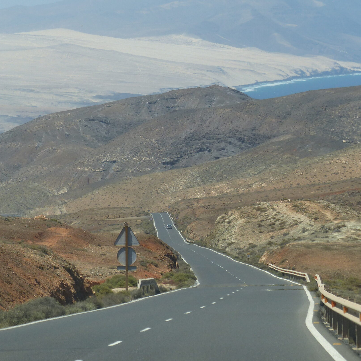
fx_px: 3363
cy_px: 152
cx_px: 193
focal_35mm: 285
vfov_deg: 6.1
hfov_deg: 6.1
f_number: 4
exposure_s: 1/1000
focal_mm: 36.7
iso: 100
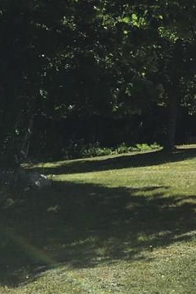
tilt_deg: +17.5
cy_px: 50
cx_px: 371
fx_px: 694
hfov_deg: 14.0
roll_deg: -0.3
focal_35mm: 85
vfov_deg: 23.5
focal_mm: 4.15
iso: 25
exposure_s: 1/2331
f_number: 2.2
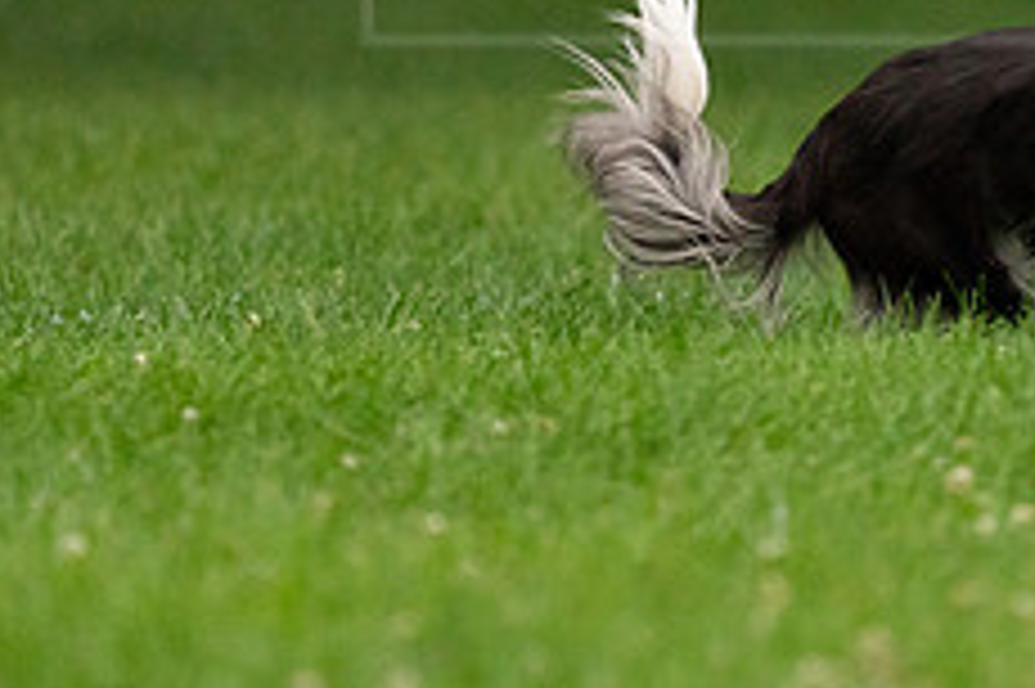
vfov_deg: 1.3
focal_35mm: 1020
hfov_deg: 2.0
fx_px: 29303
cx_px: 792
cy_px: -25
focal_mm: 404
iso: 6400
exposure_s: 1/1600
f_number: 6.3
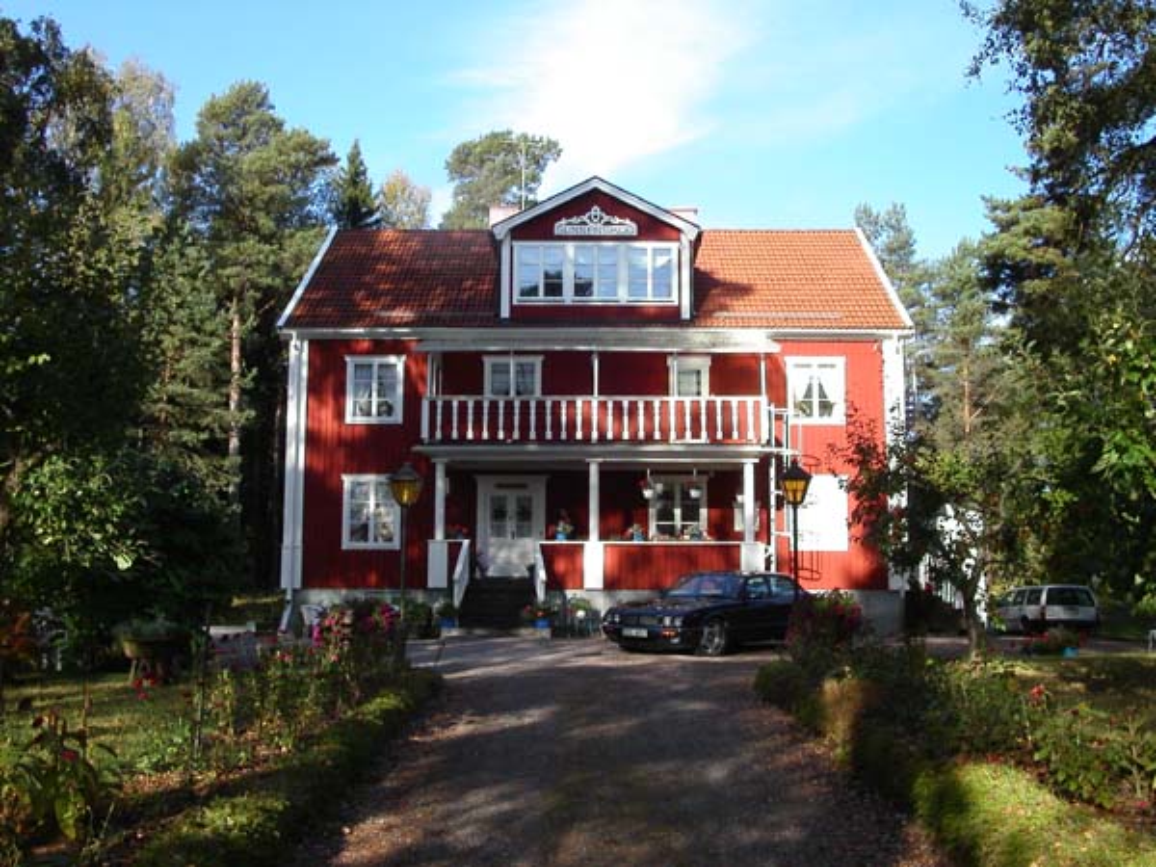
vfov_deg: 37.7
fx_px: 1269
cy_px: 434
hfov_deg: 49.0
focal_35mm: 38
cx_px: 578
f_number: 8
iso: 100
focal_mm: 7.8
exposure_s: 1/125
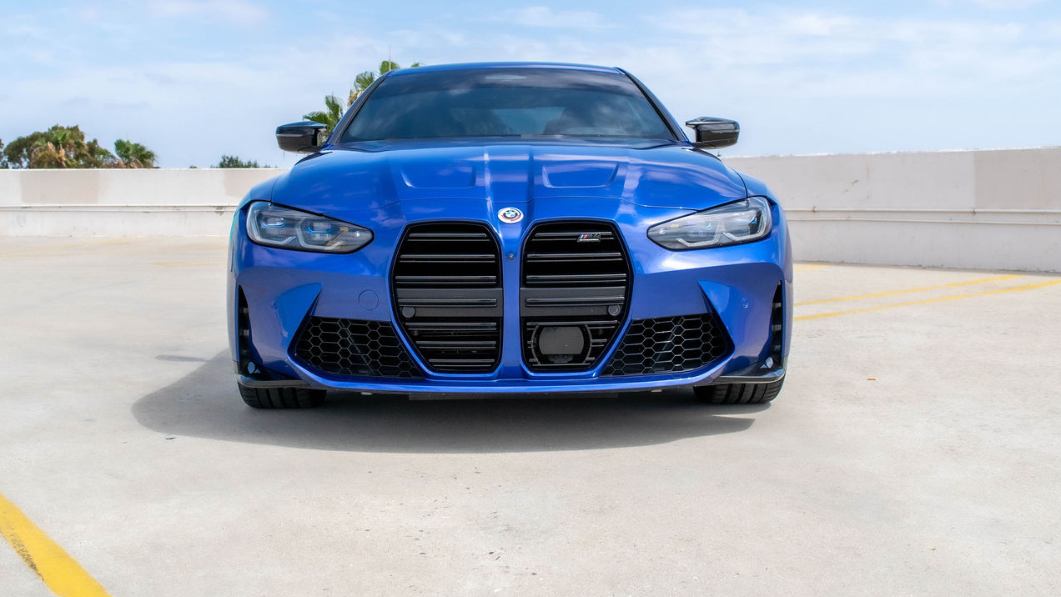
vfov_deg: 27.0
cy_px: 211
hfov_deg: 46.4
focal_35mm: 44
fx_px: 1238
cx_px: 513
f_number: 6.3
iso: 400
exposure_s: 1/1600
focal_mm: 22
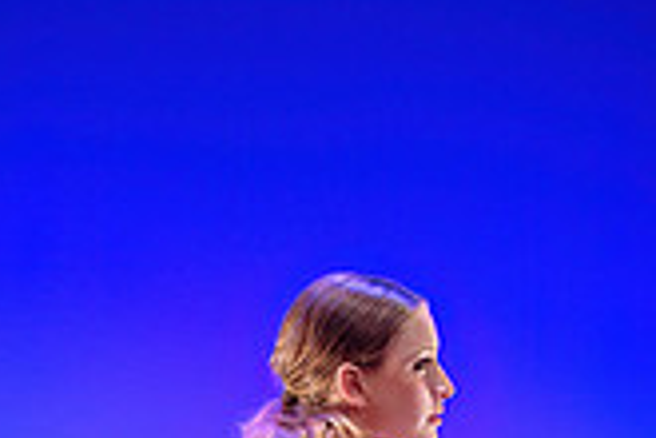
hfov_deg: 2.9
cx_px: 529
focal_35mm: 709
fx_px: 12919
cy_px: 556
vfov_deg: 1.9
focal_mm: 170
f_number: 2.8
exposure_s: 1/200
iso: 1600
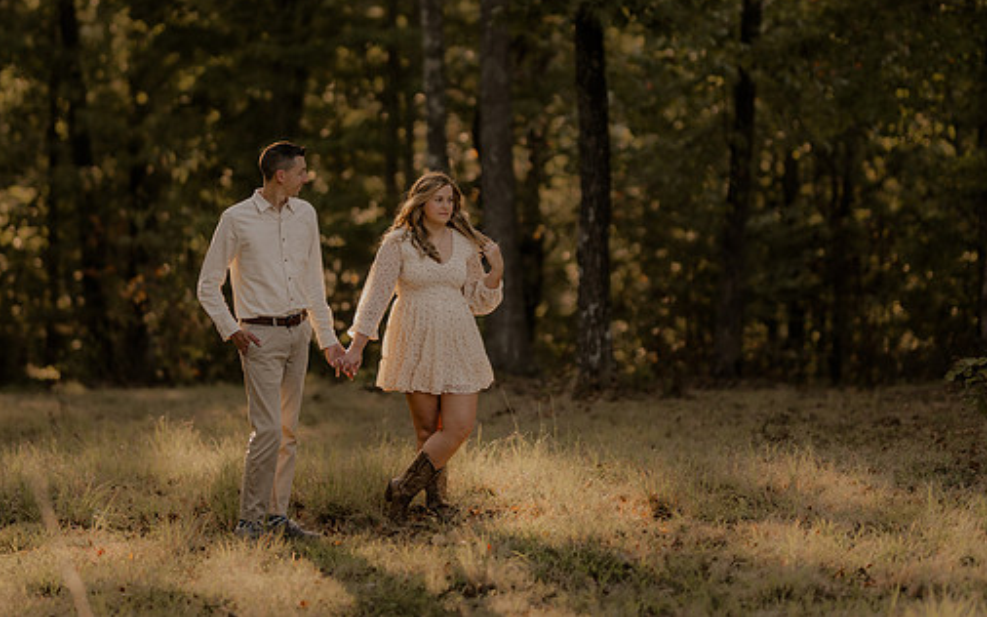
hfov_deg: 18.9
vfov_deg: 11.9
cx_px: 427
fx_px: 2958
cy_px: 233
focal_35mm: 110
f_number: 1.4
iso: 200
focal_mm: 85
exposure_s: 1/800
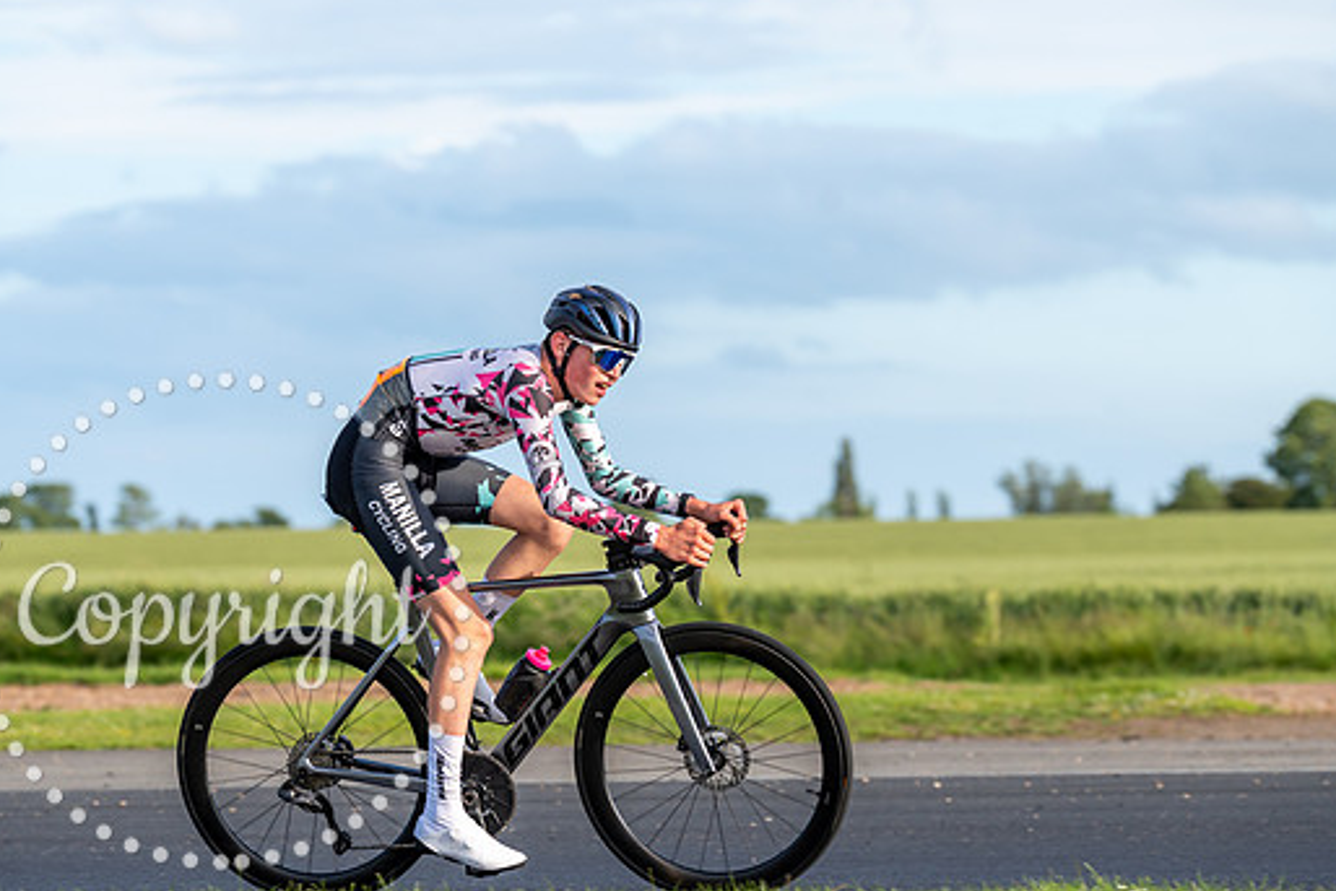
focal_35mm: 184
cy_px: 484
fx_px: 6830
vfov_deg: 7.5
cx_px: 629
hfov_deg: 11.2
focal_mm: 159
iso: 200
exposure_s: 1/800
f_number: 5
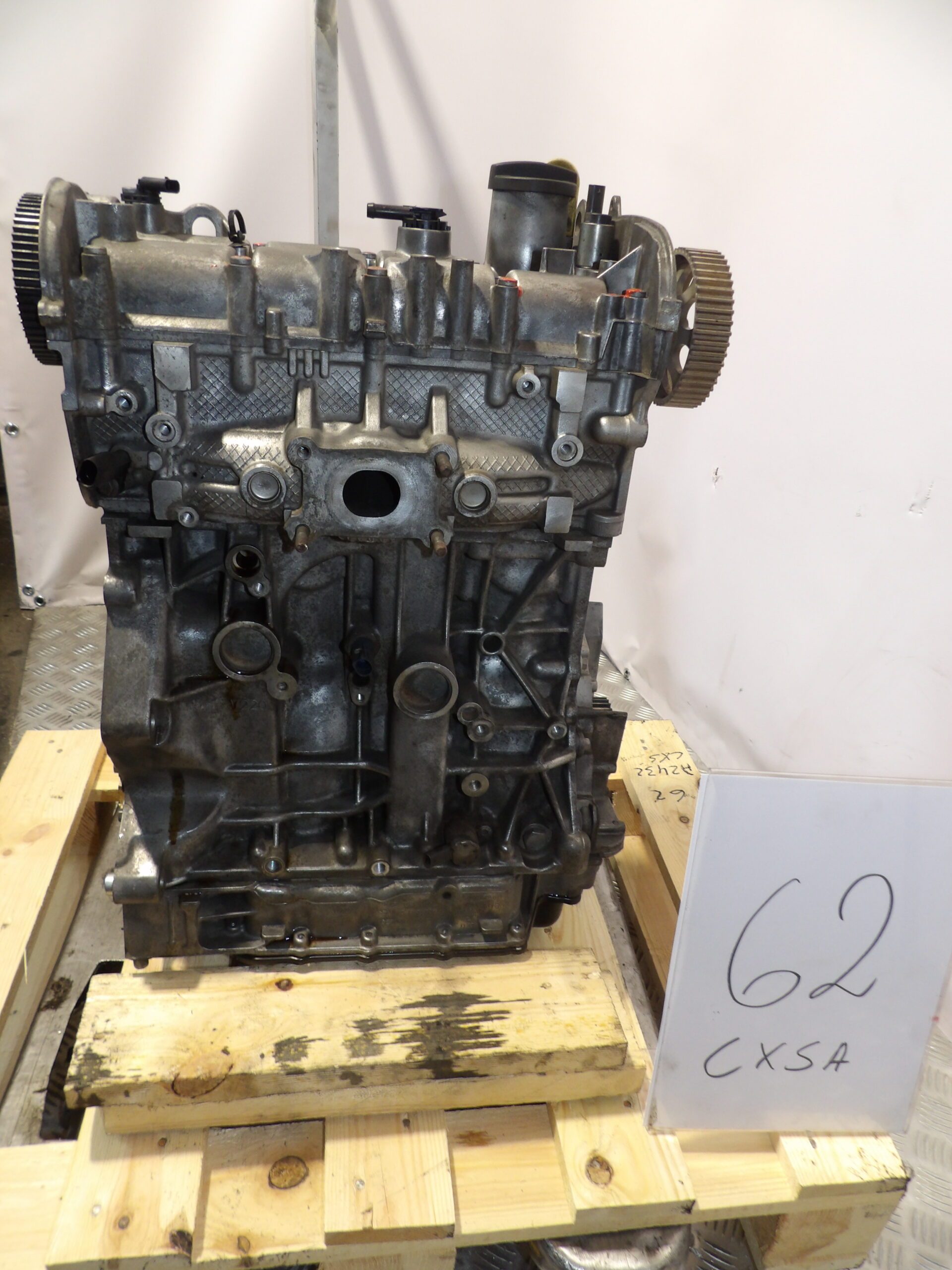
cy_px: 635
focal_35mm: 24
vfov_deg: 71.6
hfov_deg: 56.8
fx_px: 880
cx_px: 476
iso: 175
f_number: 2.8
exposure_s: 1/33
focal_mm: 4.3
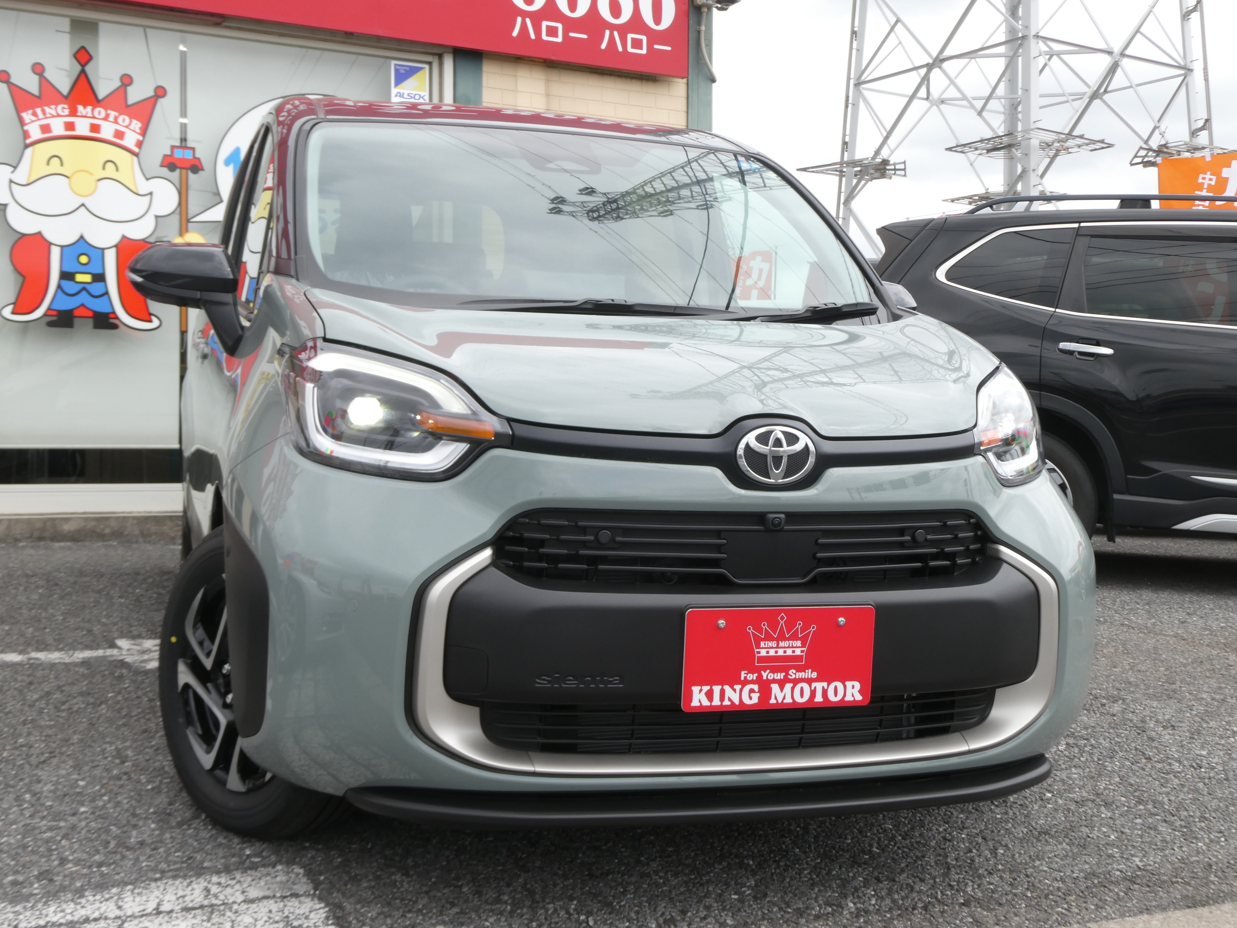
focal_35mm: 40
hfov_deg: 46.8
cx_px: 618
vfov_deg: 36.0
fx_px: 1429
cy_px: 464
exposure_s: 1/160
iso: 80
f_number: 5.6
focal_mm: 7.2
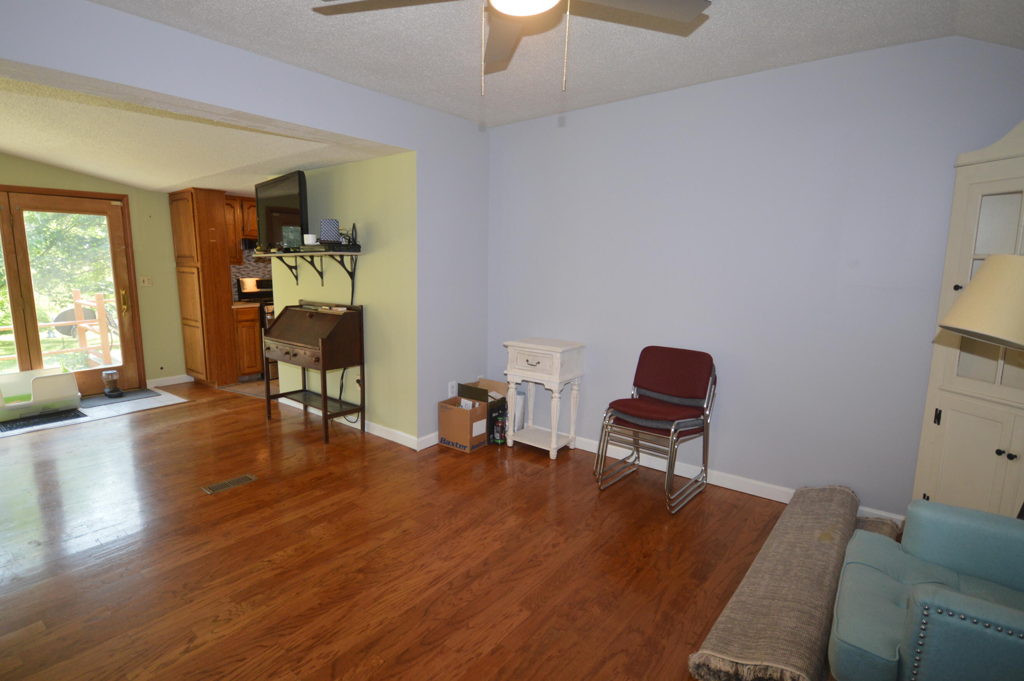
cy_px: 345
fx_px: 483
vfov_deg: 70.3
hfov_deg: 93.1
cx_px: 464
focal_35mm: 17
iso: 500
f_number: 4
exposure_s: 1/60
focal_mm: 10
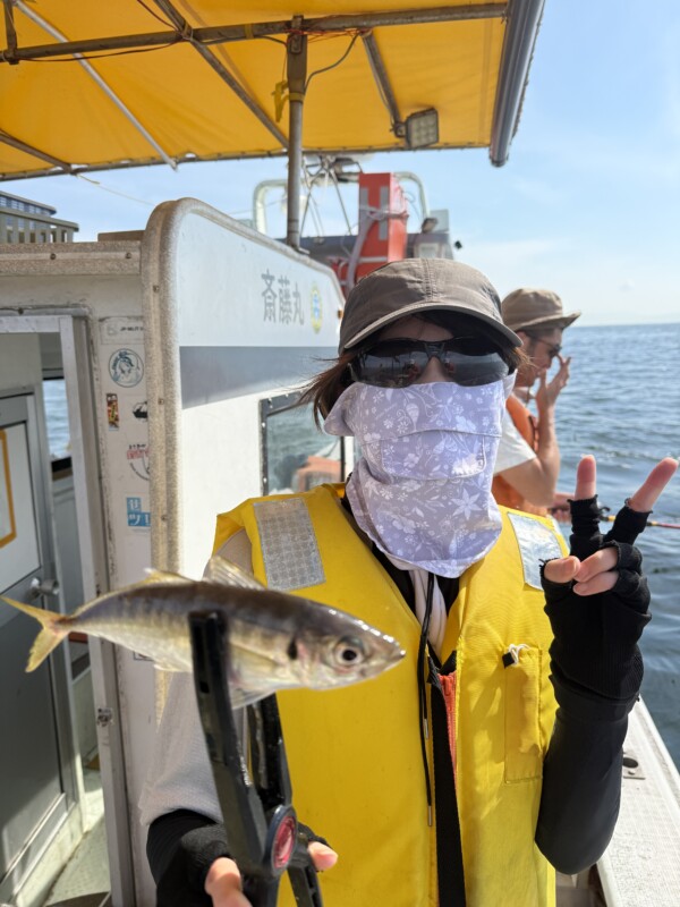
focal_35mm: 24
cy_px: 454
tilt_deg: -11.4
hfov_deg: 56.8
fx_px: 629
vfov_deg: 71.6
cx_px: 340
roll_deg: -0.2
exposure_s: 1/4405
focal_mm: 6.76
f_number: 1.78
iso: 100
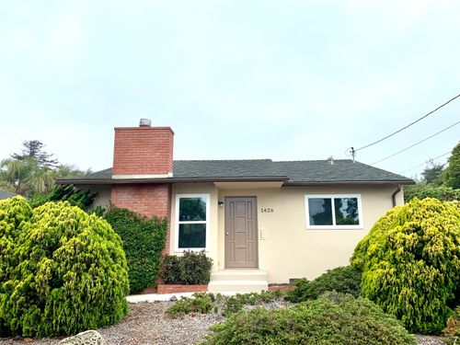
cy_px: 172
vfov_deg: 53.1
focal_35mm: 26
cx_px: 230
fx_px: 346
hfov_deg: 67.3
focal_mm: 4.25
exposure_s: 1/692
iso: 25
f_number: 1.8
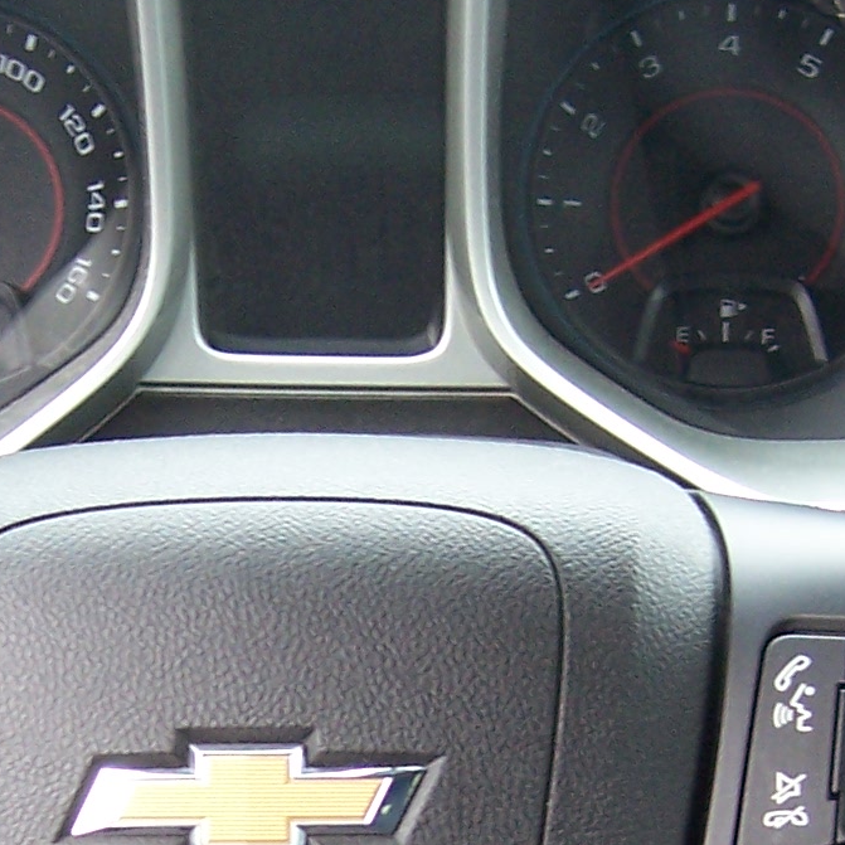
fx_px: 3093
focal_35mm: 112
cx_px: 165
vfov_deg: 15.3
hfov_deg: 15.5
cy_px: 795
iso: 140
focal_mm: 5.5
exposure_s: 1/30
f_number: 3.4
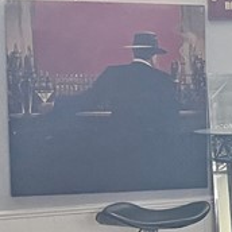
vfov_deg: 12.7
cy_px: 167
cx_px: 442
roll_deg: +2.1
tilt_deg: -3.6
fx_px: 1039
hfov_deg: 11.6
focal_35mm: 137
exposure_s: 1/40
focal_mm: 5.1
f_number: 1.6
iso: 500
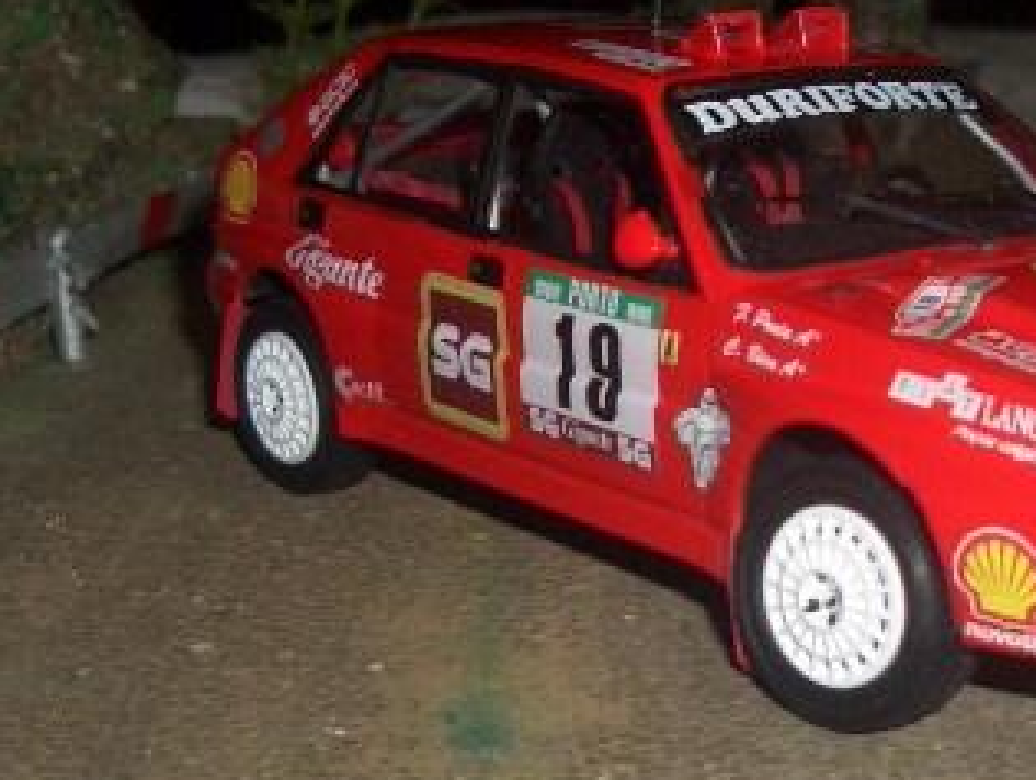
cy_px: 513
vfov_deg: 20.7
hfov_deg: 27.1
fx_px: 2127
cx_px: 730
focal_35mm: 71
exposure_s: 1/60
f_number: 2.6
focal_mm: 5.8
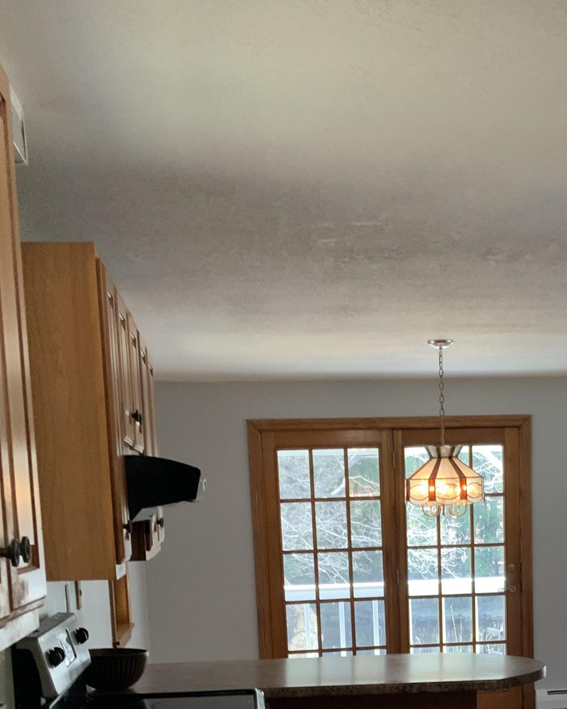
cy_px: 713
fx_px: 1258
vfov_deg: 29.3
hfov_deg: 25.1
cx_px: 428
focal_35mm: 60
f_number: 1.8
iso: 64
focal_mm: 3
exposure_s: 1/60
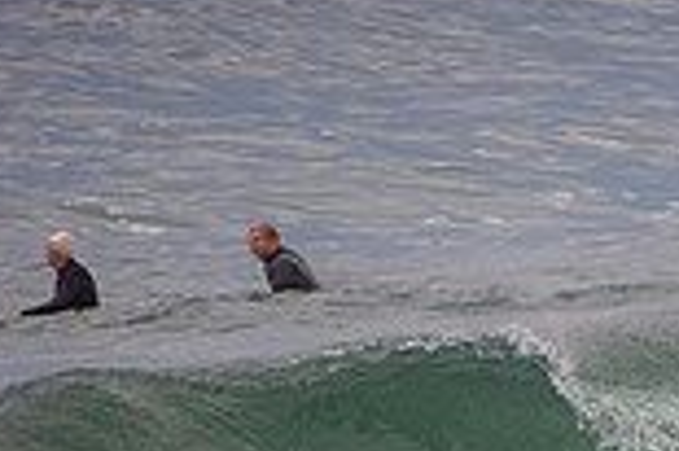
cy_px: 571
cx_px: 780
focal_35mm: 2243
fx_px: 42260
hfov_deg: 0.9
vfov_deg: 0.6
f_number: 5.6
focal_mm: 400
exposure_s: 1/800
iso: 500
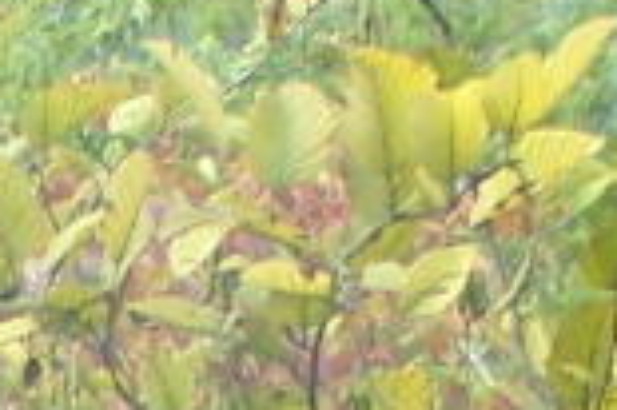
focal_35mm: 441
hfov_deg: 4.6
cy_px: 1501
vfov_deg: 3.0
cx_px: -955
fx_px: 7550
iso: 80
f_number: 3.2
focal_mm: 10.7
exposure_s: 1/250
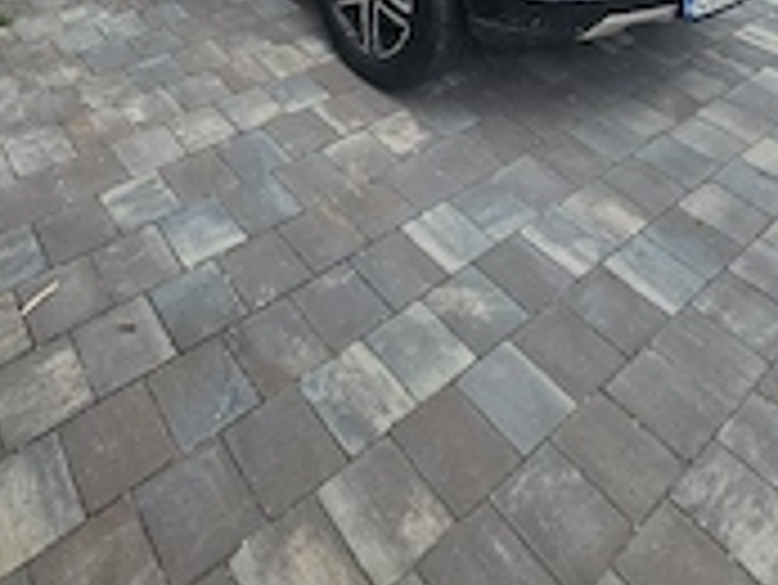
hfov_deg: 59.1
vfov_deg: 29.4
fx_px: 675
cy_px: -284
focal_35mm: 30
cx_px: 288
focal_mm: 2.2
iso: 50
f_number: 2.2
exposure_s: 1/2000
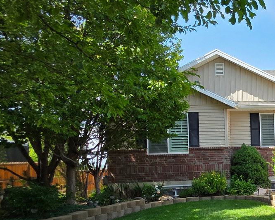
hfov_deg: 36.0
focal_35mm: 39
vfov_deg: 37.5
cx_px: 334
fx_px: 317
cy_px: 157
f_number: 1.9
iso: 40
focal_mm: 2.2
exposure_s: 1/784
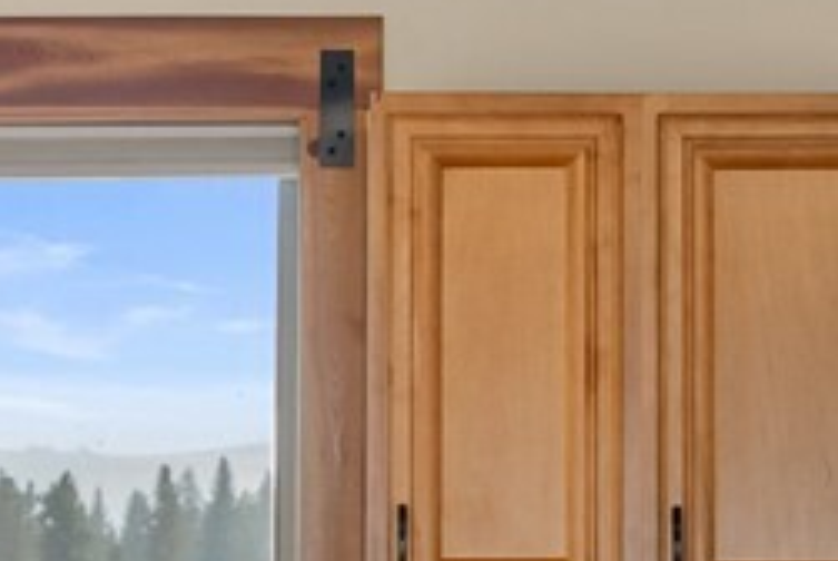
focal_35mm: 162
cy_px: 668
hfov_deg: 12.6
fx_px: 3775
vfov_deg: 8.4
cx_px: 599
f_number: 2.8
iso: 400
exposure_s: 1/125
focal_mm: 24
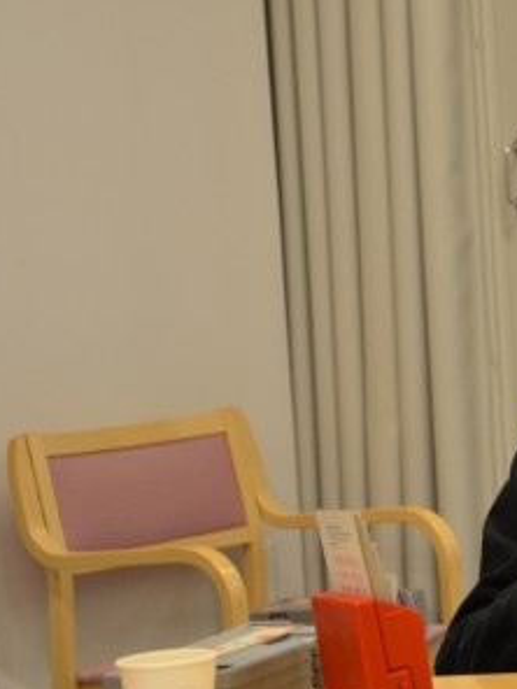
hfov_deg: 9.6
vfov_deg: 13.1
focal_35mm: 151
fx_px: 3009
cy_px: 301
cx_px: 755
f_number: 4.8
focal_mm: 45
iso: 800
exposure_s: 1/50
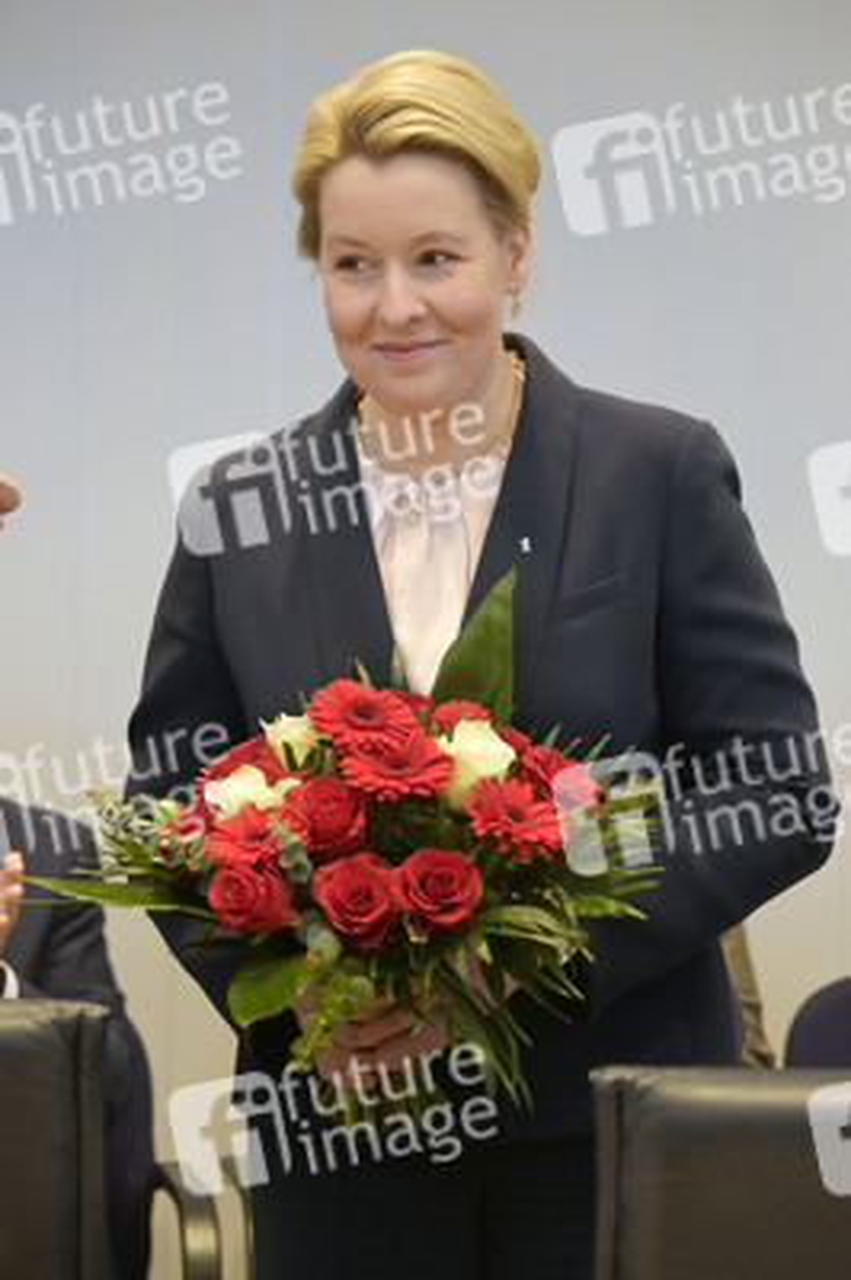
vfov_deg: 15.2
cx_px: 426
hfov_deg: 10.1
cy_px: 640
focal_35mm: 135
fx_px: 4795
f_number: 5.6
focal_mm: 135
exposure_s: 1/320
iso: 10000
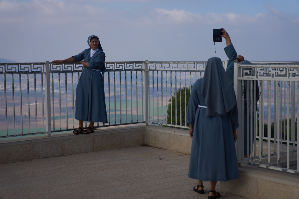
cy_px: 100
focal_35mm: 70
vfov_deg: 19.4
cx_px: 150
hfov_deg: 28.9
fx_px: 581
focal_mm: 70
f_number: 2.8
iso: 50
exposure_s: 1/1250
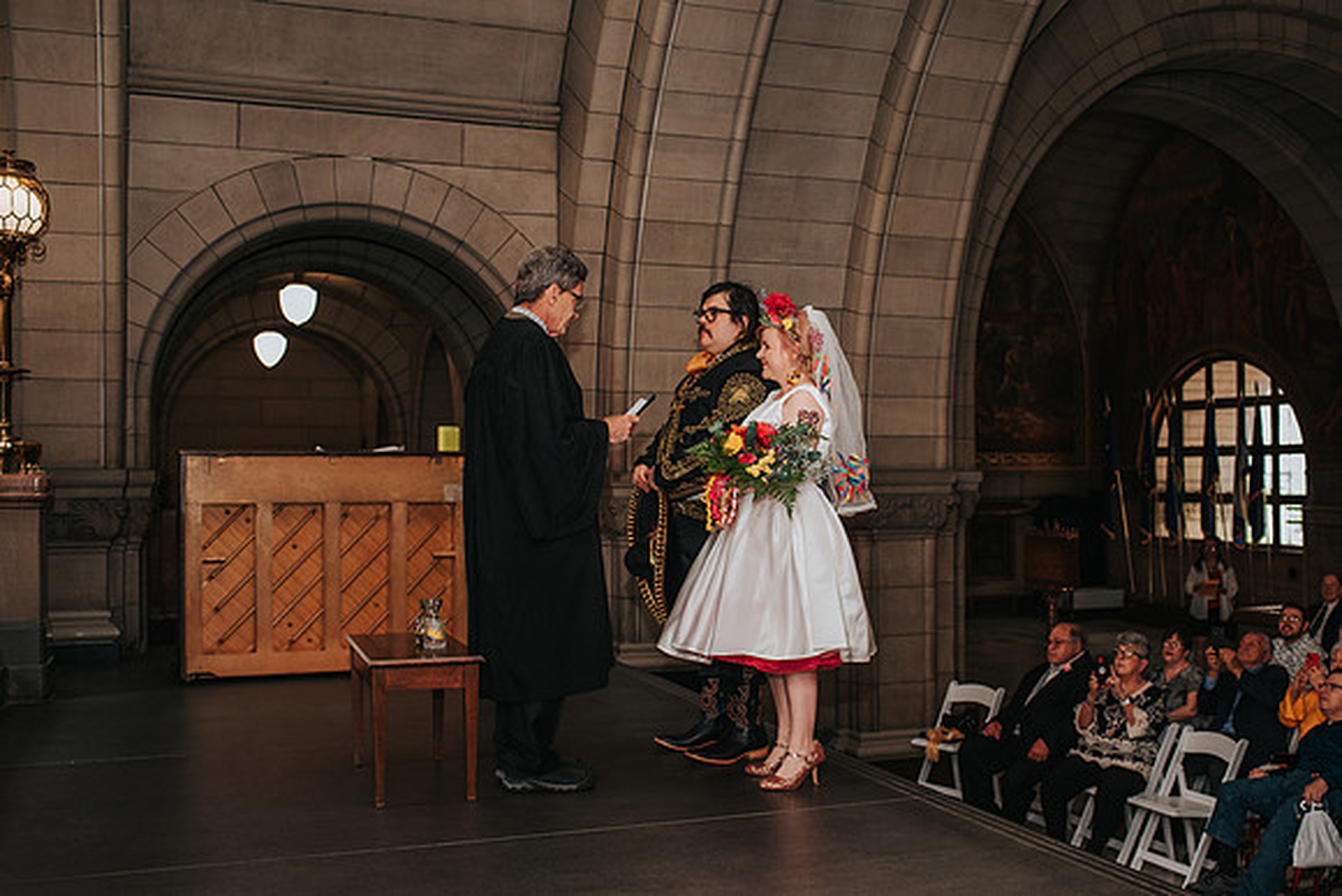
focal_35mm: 39
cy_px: 448
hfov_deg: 49.7
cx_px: 734
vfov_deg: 34.4
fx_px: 1448
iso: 1000
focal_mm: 35
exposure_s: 1/200
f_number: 3.5
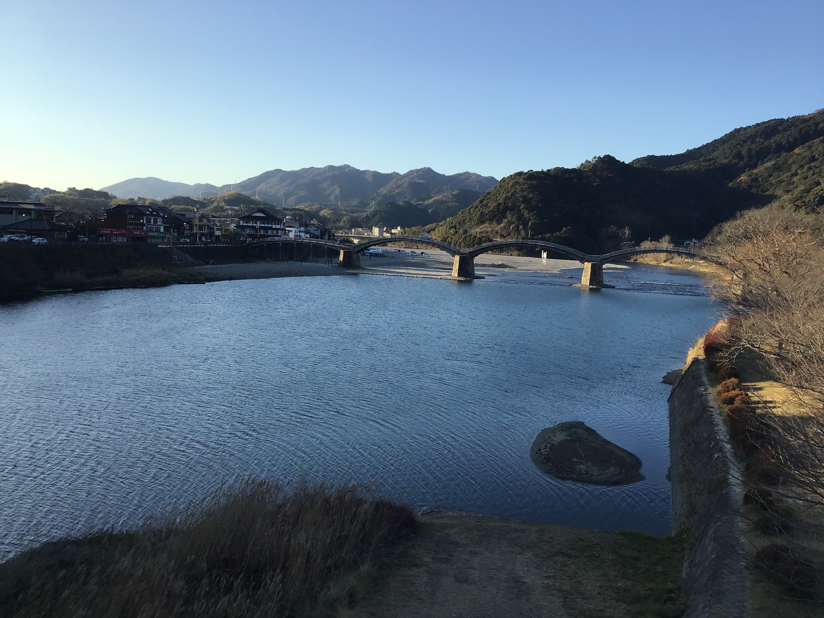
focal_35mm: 31
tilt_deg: -6.6
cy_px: 309
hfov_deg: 58.4
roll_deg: -2.9
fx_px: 738
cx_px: 412
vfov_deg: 45.4
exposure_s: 1/715
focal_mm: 3.3
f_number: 2.4
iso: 25
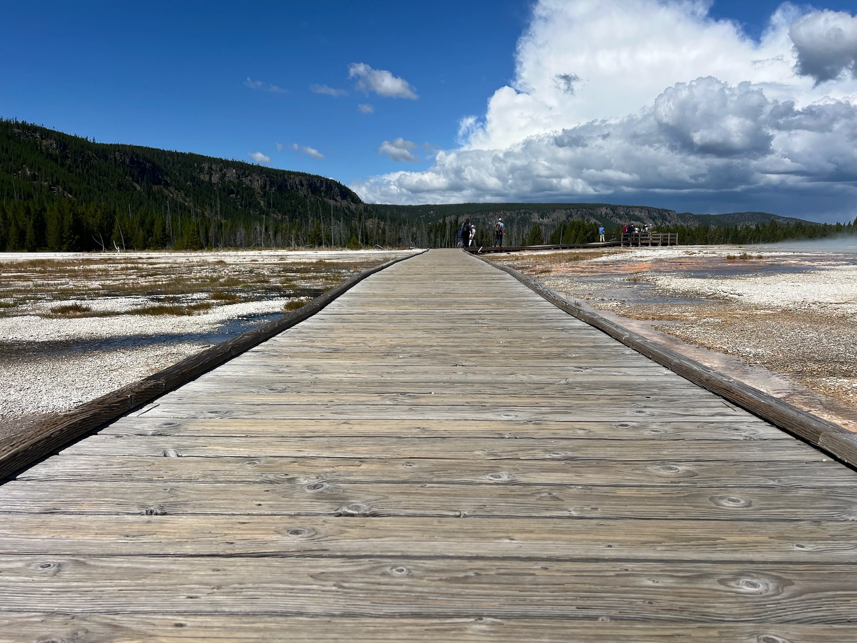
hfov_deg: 67.3
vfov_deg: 53.1
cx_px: 428
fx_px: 644
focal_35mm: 26
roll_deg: +0.3
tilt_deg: -7.8
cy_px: 322
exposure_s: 1/8000
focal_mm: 5.7
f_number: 1.5
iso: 50
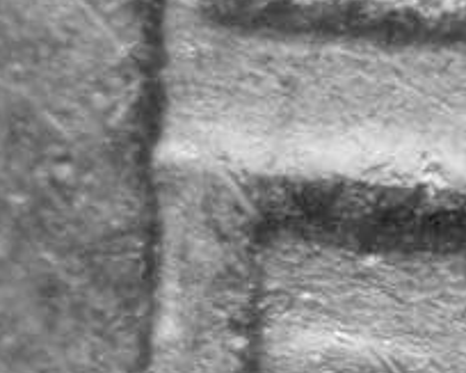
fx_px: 6507
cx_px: 432
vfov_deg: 3.3
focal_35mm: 472
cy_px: 297
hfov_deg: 4.1
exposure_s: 1/4.6
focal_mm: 32
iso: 100
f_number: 5.1
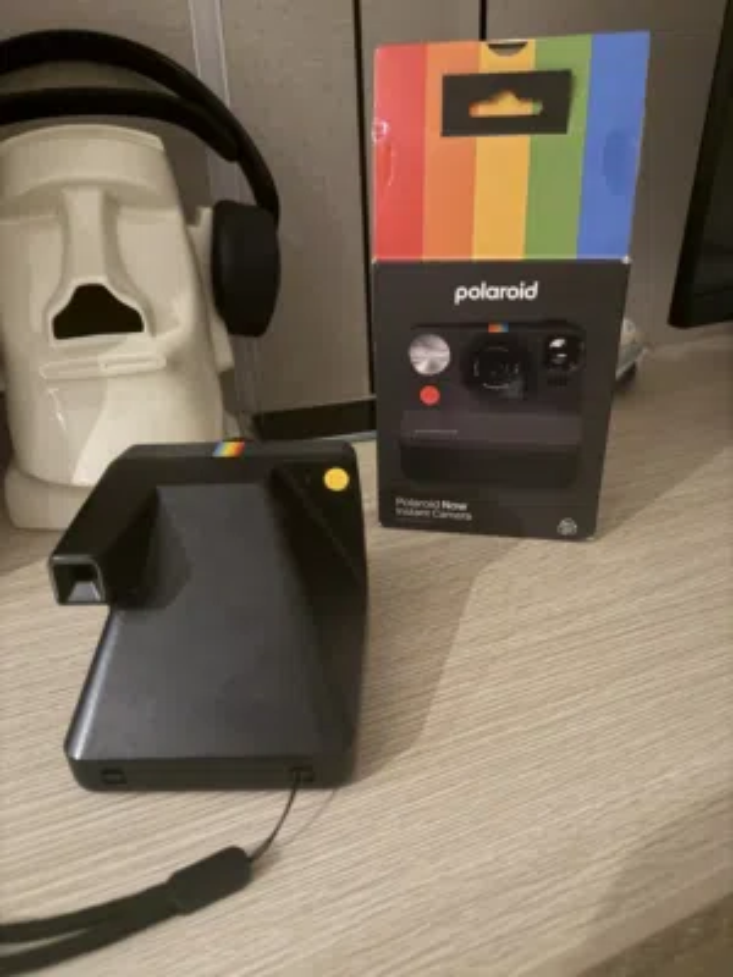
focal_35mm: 24
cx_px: 366
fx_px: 678
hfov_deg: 56.8
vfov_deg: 71.6
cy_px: 488
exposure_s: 1/18
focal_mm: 6.76
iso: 1250
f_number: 1.78
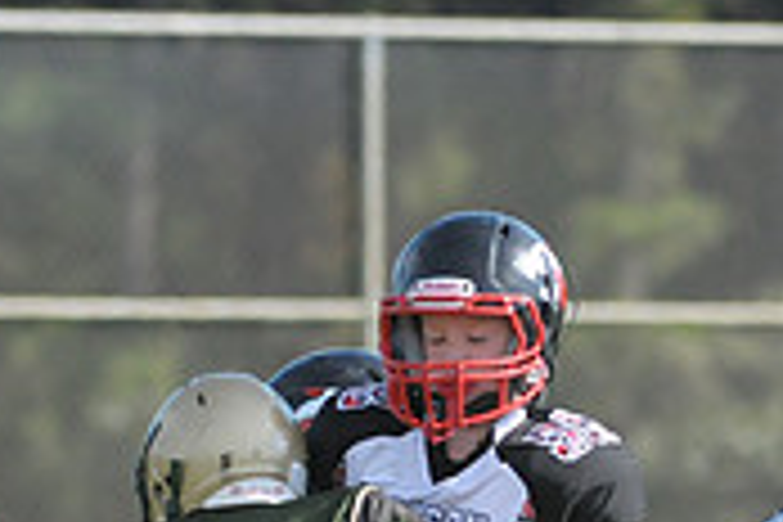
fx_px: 21727
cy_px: 758
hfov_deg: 2.1
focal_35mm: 999
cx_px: 446
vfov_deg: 1.4
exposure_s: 1/6400
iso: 1600
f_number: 4
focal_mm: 200
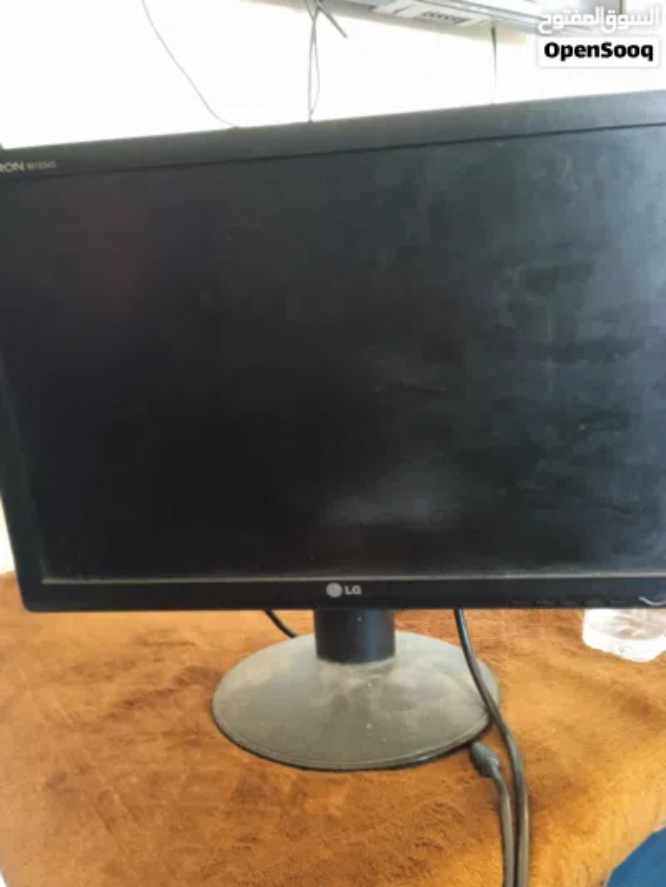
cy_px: 444
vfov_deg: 63.4
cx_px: 333
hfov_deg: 49.8
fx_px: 718
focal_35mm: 28
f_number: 2.2
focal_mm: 3.43
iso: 1882
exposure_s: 1/14.3
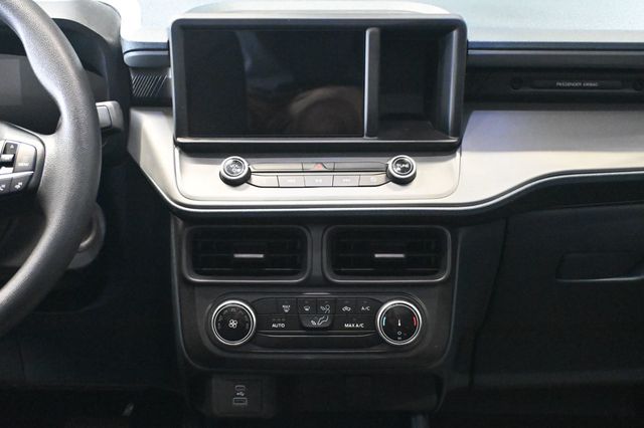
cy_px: 214
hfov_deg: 40.6
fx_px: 872
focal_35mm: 49
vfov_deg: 27.6
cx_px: 322
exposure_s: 1/25
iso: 12800
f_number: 5
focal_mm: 32.5
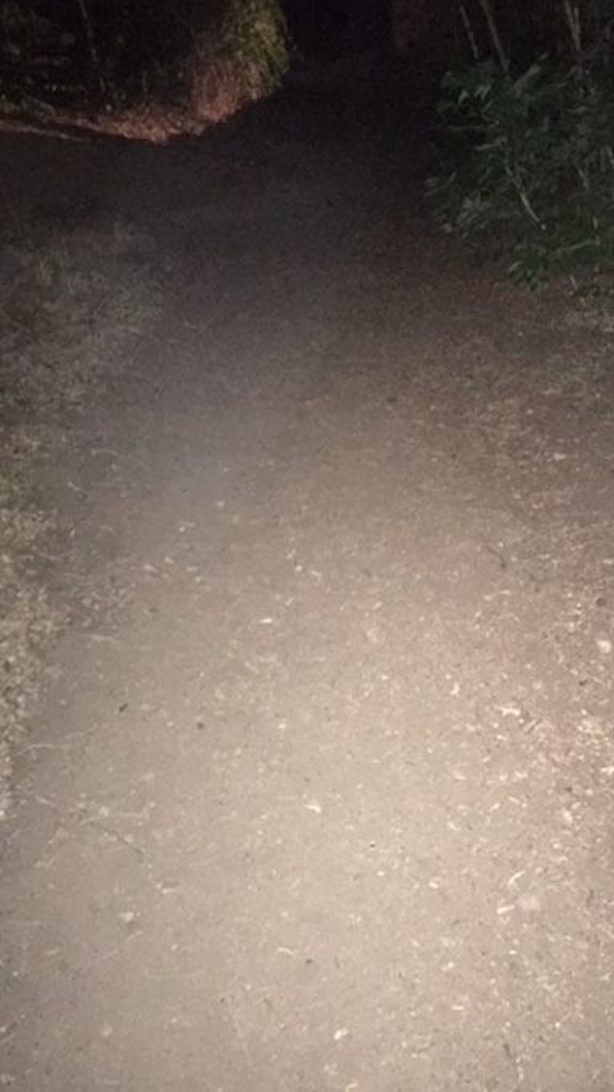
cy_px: 484
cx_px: 429
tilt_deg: -23.2
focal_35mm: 37
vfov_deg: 53.9
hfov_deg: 31.6
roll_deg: +1.3
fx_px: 1071
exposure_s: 1/16
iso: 2000
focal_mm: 4.15
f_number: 2.2
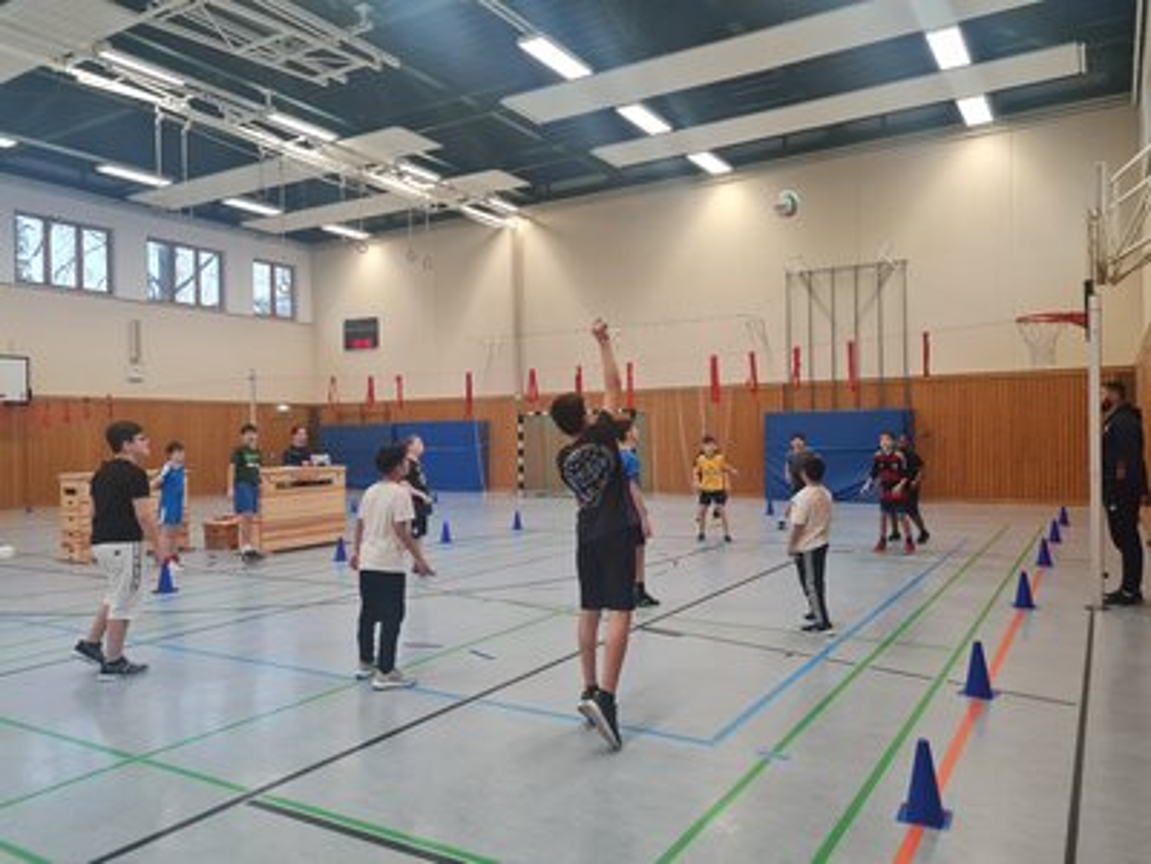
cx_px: 576
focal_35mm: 26
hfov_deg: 67.3
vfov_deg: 53.1
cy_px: 432
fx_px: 865
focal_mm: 5.4
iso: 200
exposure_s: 1/100
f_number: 1.8
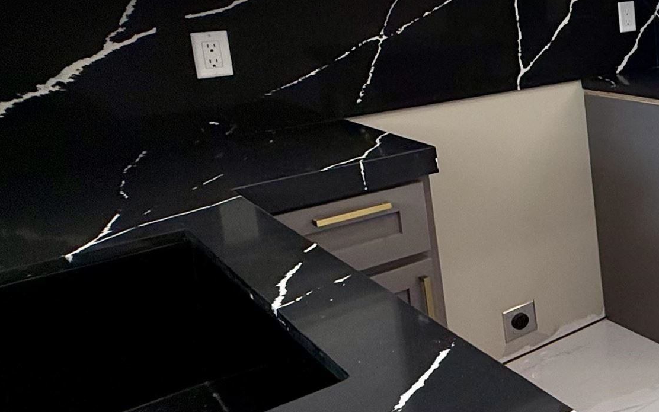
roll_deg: +2.1
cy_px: 64
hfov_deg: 34.1
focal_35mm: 41
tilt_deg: -7.8
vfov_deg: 30.3
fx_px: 736
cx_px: 861
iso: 125
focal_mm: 2.22
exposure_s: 1/120
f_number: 2.2
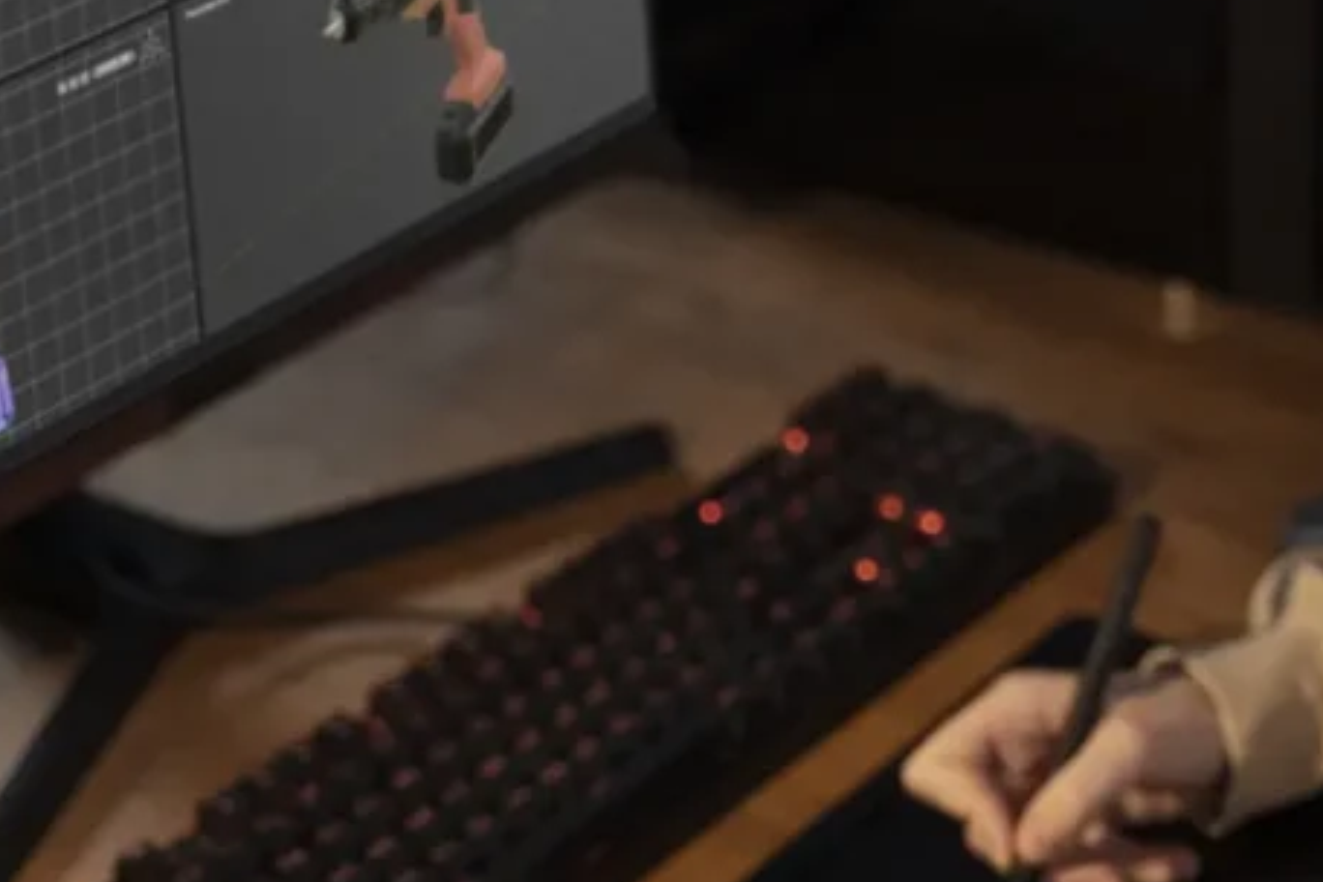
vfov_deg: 12.4
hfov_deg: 18.4
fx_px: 4042
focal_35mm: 110
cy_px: 178
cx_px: 1076
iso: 1600
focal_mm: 49
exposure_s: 1/160
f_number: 2.8
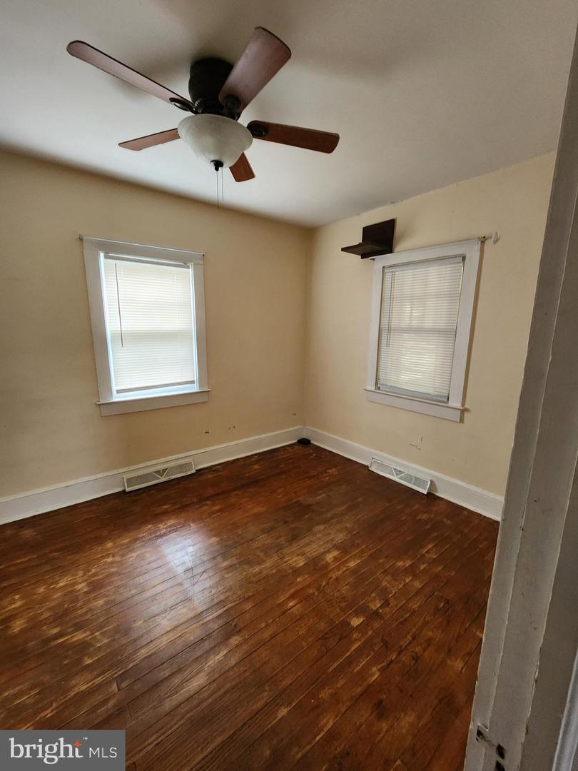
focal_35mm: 13
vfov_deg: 106.2
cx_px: 289
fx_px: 289
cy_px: 386
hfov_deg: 89.9
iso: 400
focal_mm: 2.2
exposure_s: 1/60
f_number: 2.2
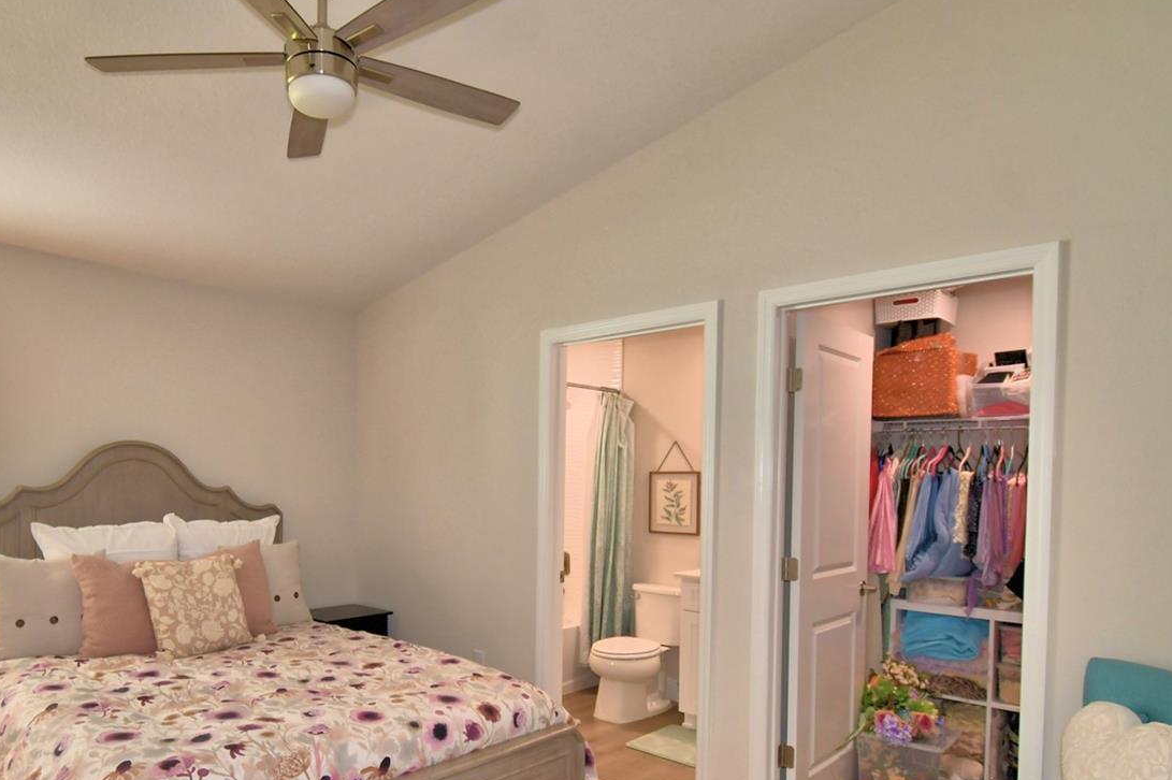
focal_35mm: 22
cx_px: 436
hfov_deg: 77.1
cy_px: 497
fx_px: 716
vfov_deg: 56.3
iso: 140
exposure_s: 1/60
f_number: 4.5
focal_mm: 10
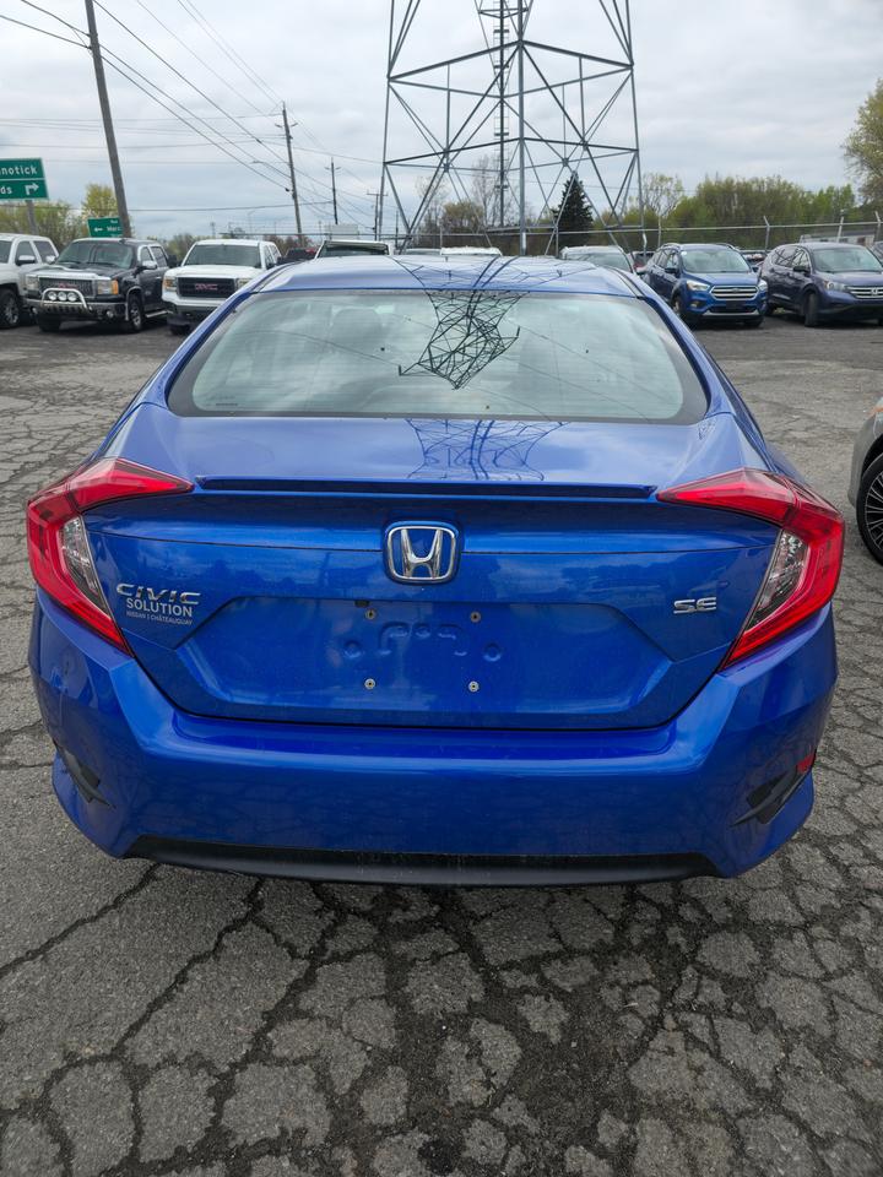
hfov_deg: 58.9
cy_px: 588
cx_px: 442
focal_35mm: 23
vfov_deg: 73.9
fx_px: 782
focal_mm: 6.3
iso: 12
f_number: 1.7
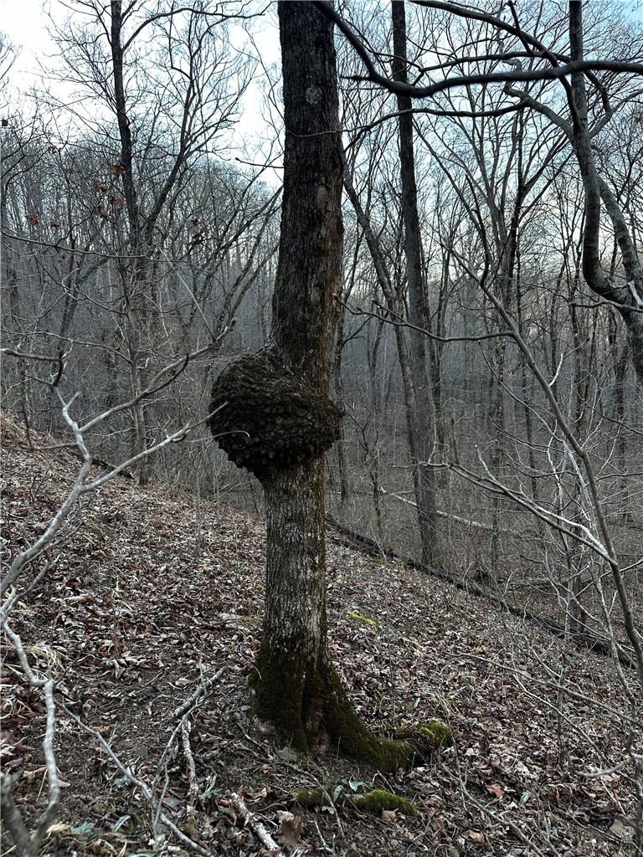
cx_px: 322
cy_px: 428
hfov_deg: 56.8
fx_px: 594
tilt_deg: -6.5
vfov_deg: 71.6
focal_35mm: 24
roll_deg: +7.0
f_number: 1.78
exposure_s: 1/297
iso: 80
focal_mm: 6.86
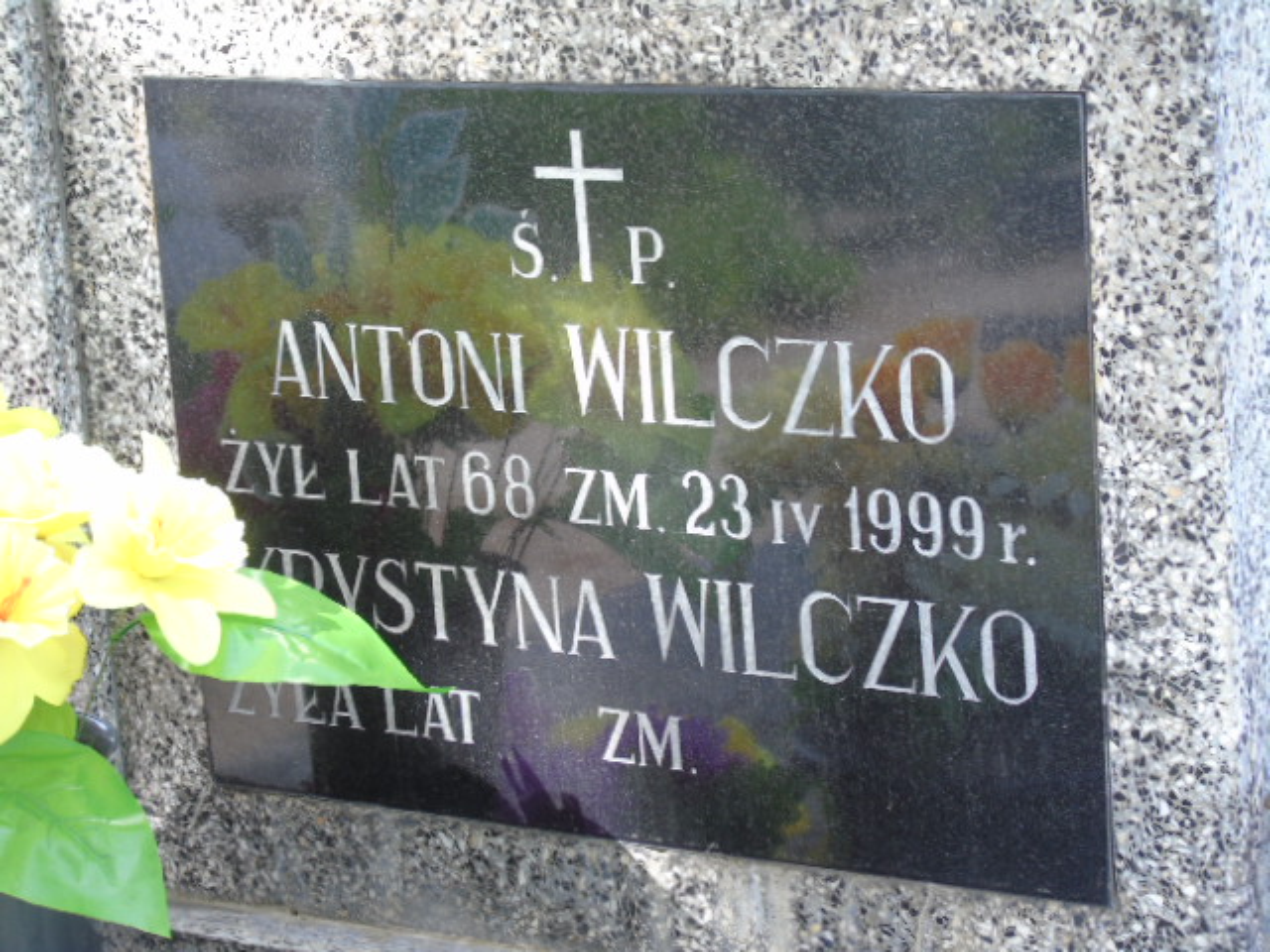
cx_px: 635
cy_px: 476
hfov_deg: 18.2
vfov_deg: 13.7
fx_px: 3962
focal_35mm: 108
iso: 80
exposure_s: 1/40
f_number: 4.4
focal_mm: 19
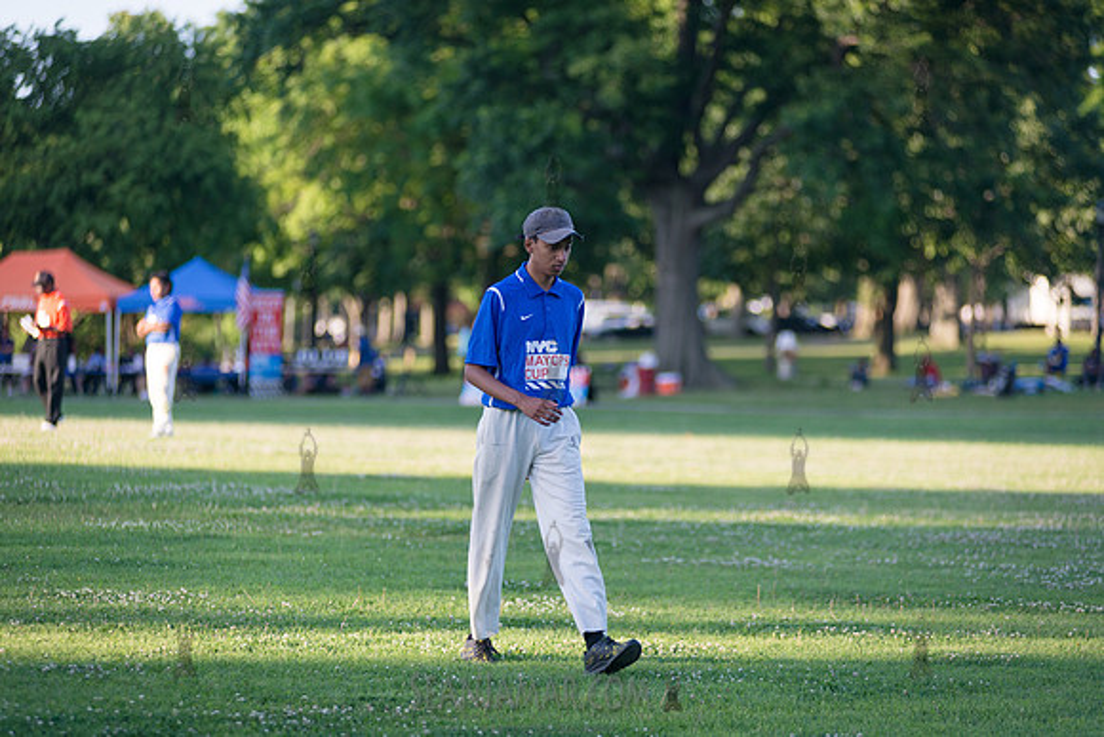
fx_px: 4447
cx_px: 552
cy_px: 368
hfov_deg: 14.2
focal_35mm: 145
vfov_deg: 9.5
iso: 400
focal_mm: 145
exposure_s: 1/1600
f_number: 2.8
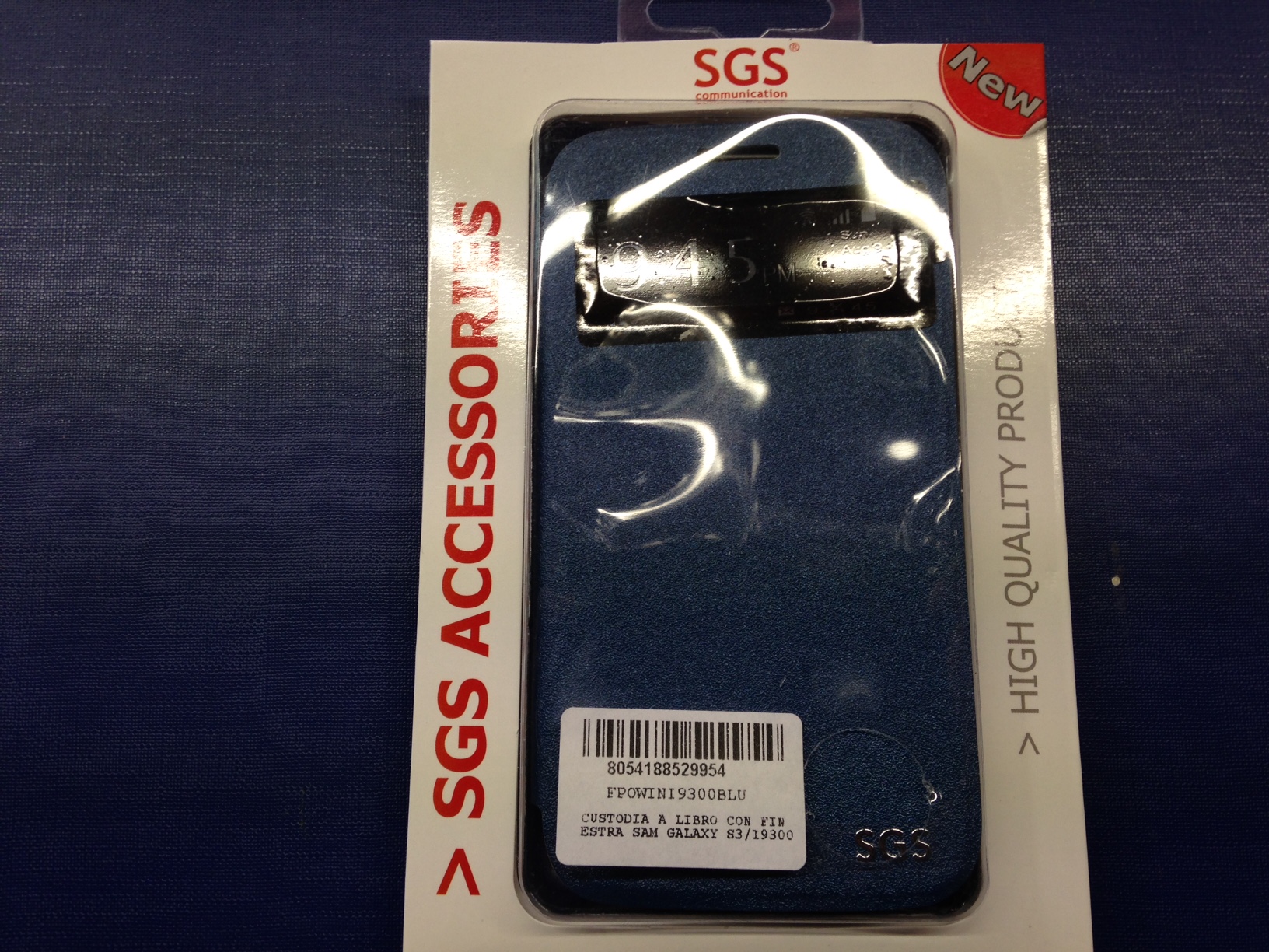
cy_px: 476
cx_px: 634
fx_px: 1210
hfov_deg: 55.4
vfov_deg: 42.9
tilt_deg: -70.3
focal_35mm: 33
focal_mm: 4.12
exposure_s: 1/30
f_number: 2.4
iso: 50
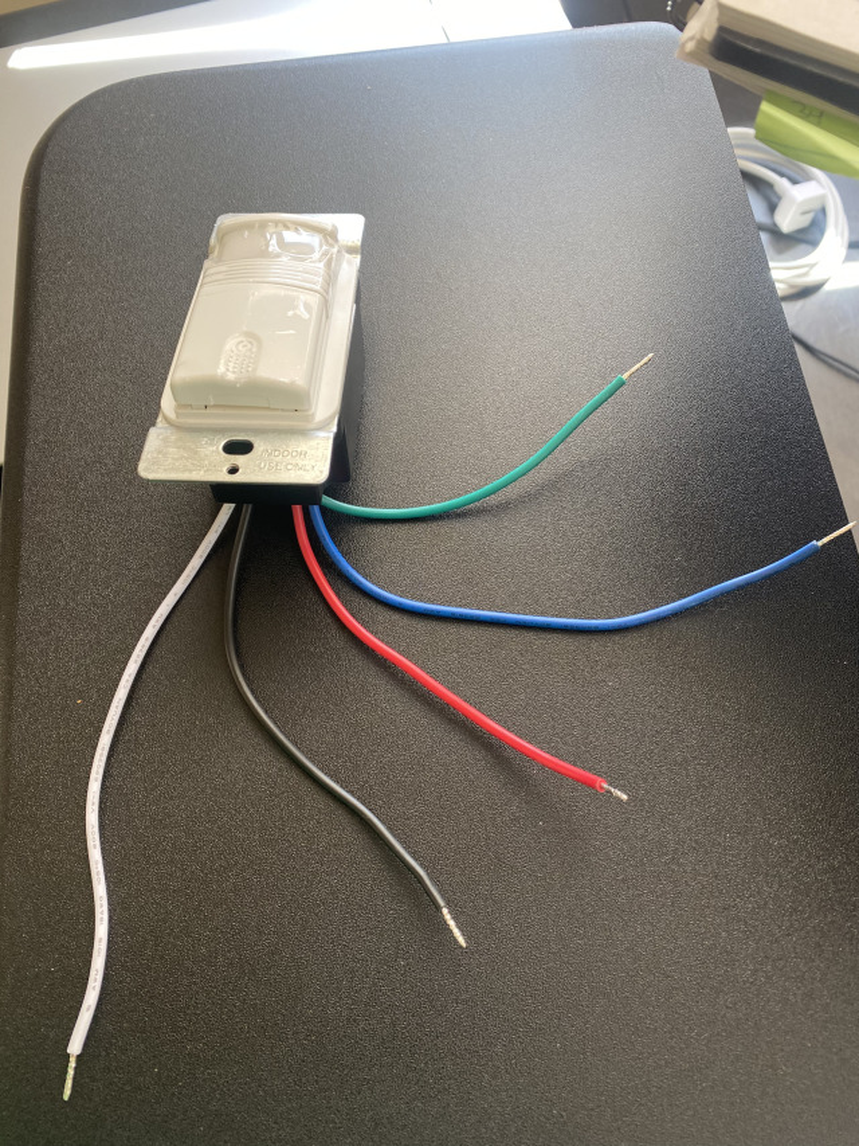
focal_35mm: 26
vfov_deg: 67.3
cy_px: 573
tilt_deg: -69.4
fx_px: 860
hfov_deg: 53.1
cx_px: 430
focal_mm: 4.25
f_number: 1.8
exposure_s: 1/83
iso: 125
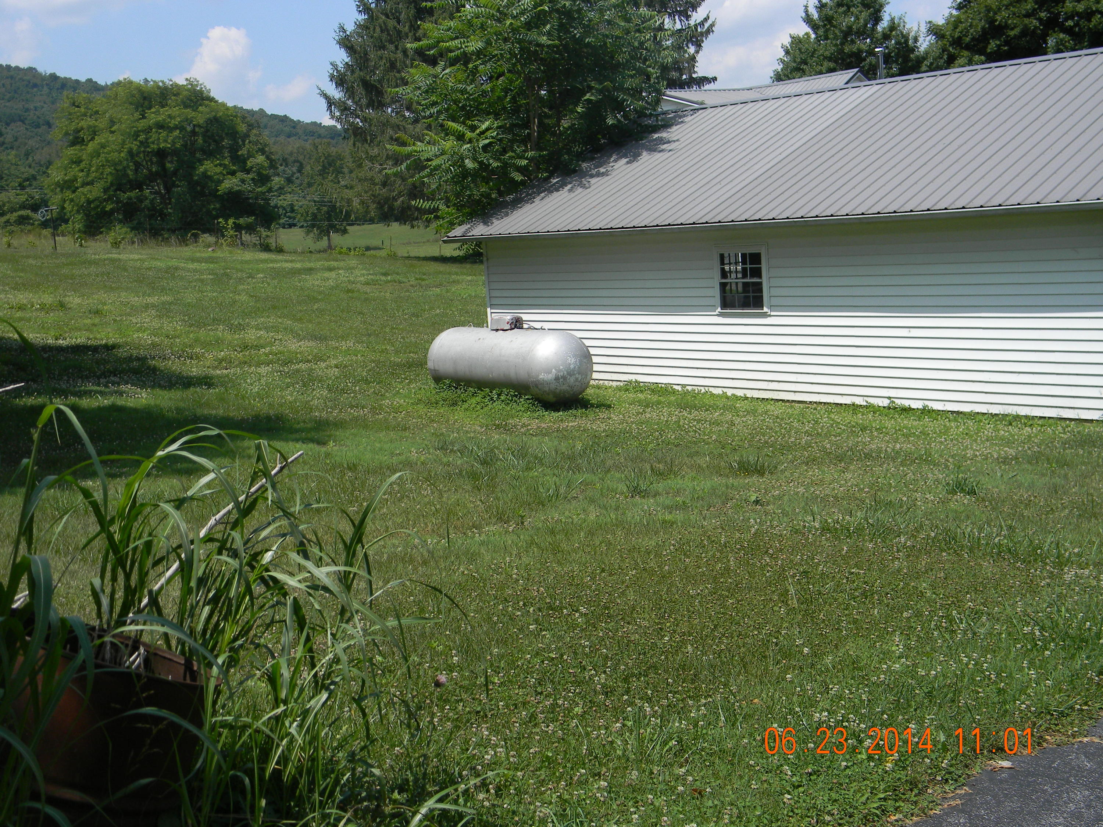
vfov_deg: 35.1
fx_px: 1306
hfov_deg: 45.8
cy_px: 414
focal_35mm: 41
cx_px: 552
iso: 80
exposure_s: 1/868
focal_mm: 7.3
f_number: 3.8
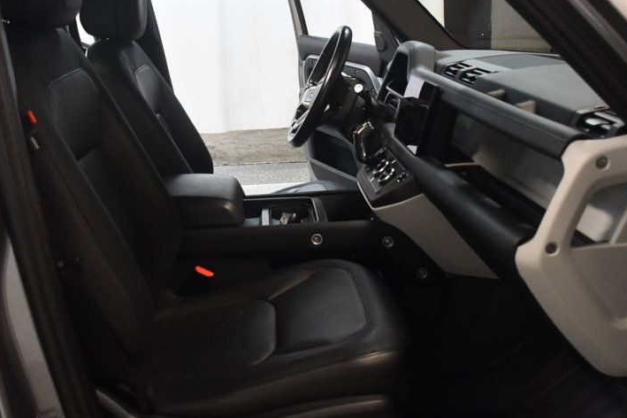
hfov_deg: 49.6
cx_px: 314
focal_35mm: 39
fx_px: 679
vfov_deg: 34.2
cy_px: 191
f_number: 3.5
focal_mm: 18
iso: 3200
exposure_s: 1/125
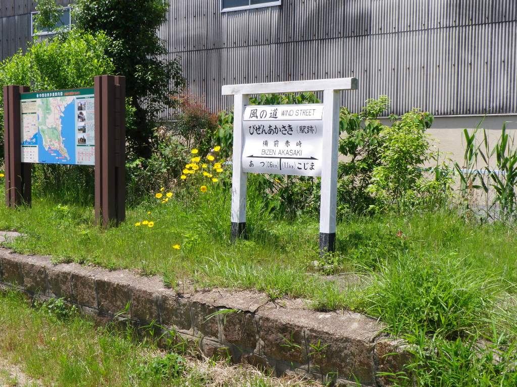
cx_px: 258
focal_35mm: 44
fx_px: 657
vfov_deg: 32.9
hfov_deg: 42.9
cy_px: 194
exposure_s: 1/160
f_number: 6.5
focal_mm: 7.9
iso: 64
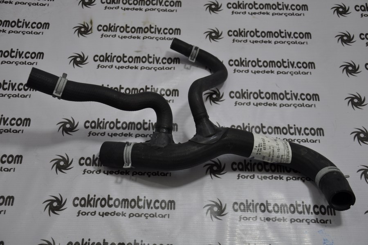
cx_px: 184
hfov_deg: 38.9
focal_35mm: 51
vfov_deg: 26.4
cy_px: 122
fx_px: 521
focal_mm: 34
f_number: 4.2
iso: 200
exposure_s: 1/60
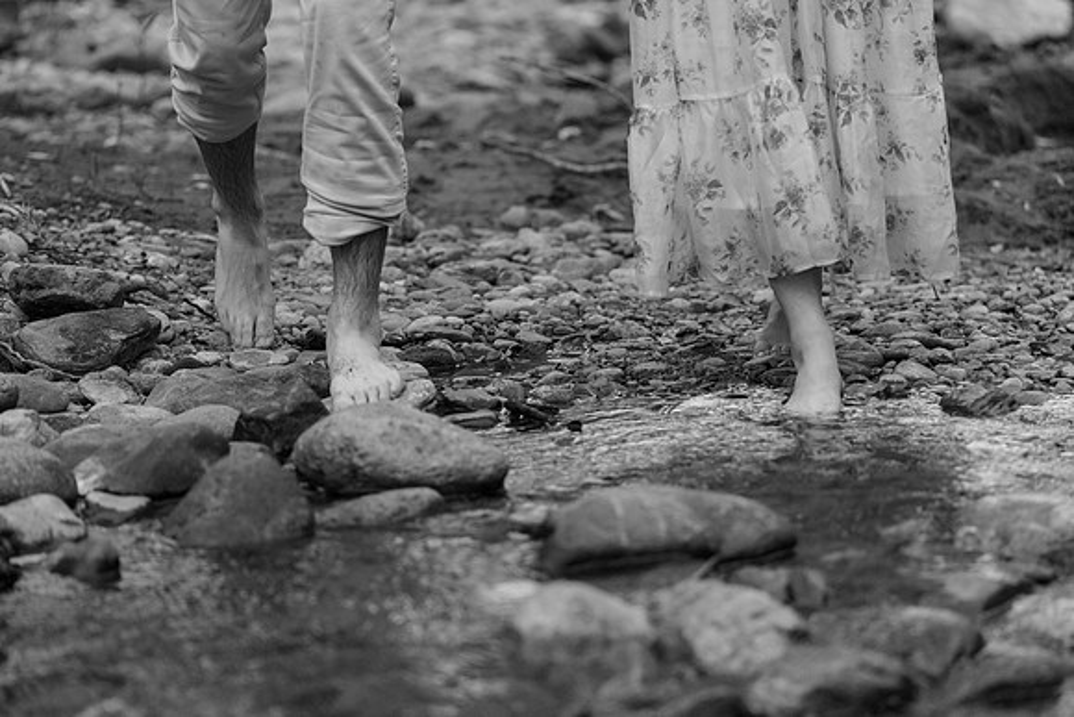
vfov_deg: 6.9
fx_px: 5968
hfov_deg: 10.3
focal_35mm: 200
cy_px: 358
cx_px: 537
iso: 1600
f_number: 3.5
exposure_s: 1/200
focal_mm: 200
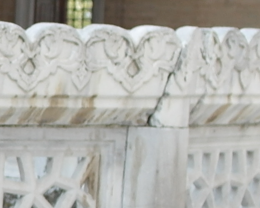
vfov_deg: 6.2
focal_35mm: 247
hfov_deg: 7.2
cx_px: -410
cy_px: 231
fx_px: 1900
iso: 100
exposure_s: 1/160
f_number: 4.5
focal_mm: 20
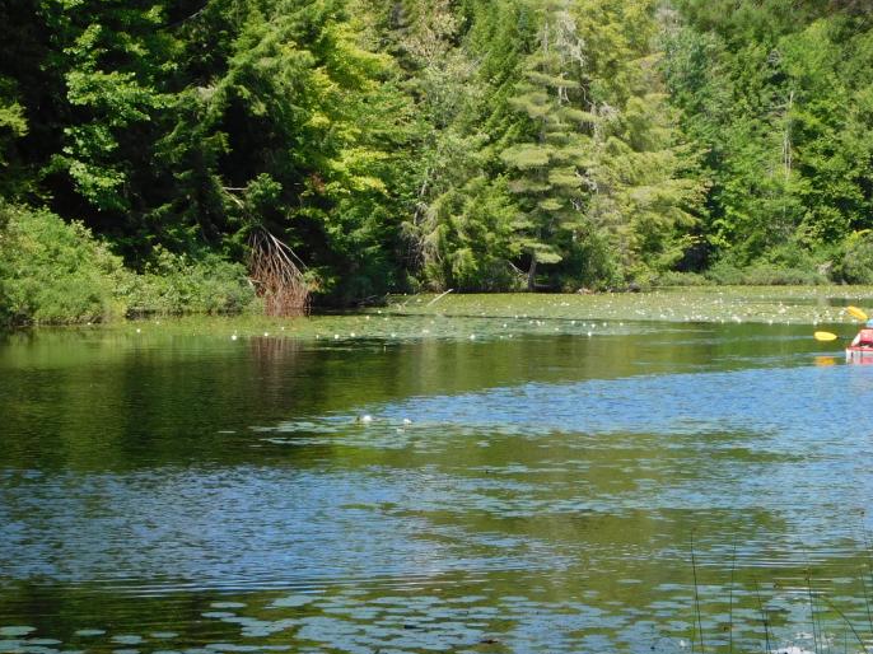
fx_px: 2672
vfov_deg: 14.0
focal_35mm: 106
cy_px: 377
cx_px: 548
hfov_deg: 18.5
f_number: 4.3
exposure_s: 1/400
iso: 125
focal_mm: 12.6
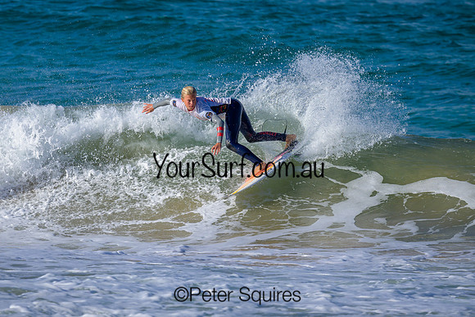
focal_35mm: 1098
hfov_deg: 1.9
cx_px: 159
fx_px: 14496
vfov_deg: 1.3
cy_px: 110
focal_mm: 800
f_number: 6.3
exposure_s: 1/2000
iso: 280
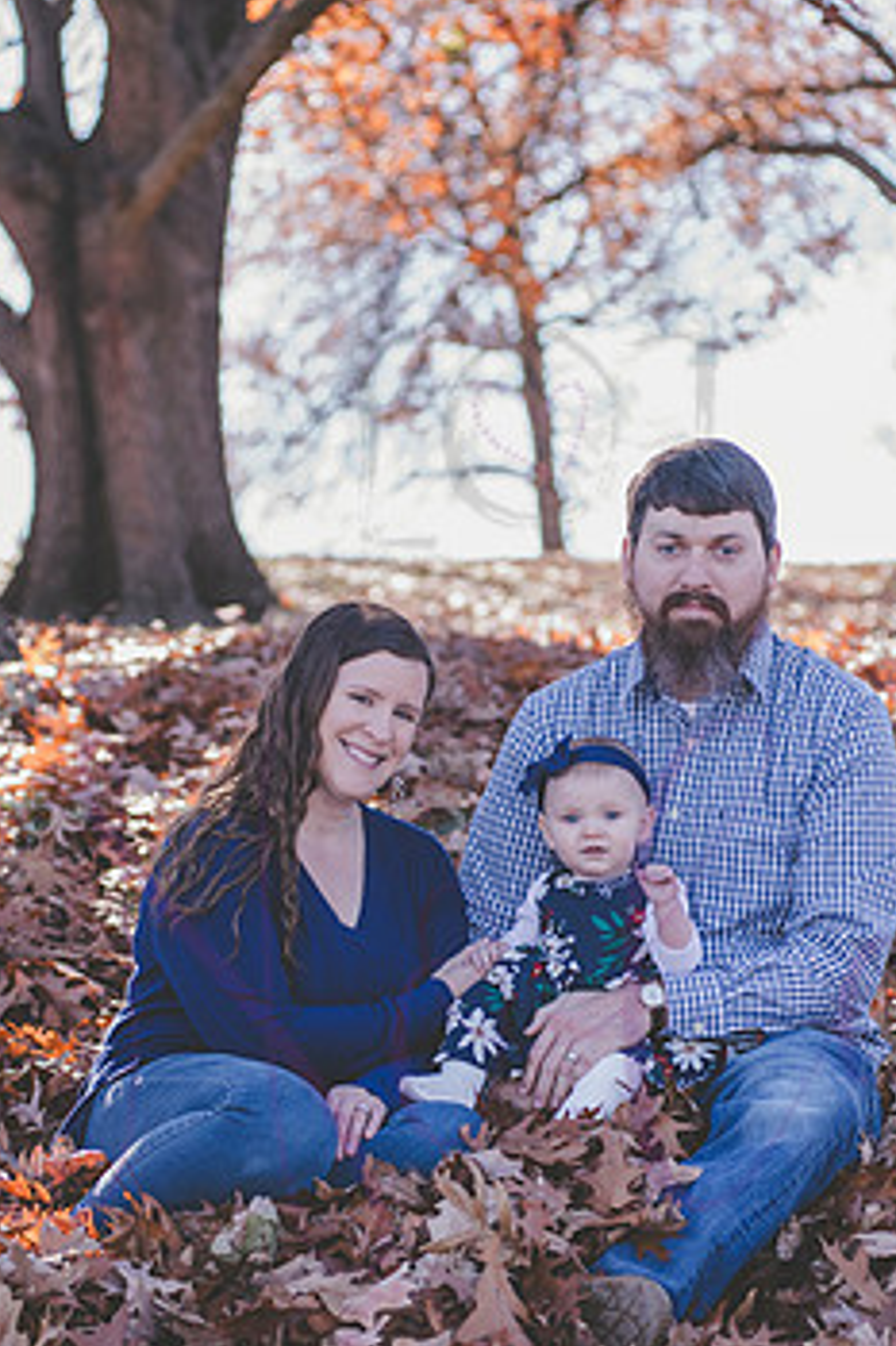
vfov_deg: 19.8
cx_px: 546
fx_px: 3849
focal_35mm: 103
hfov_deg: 13.3
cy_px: 773
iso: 400
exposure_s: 1/500
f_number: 4
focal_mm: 80
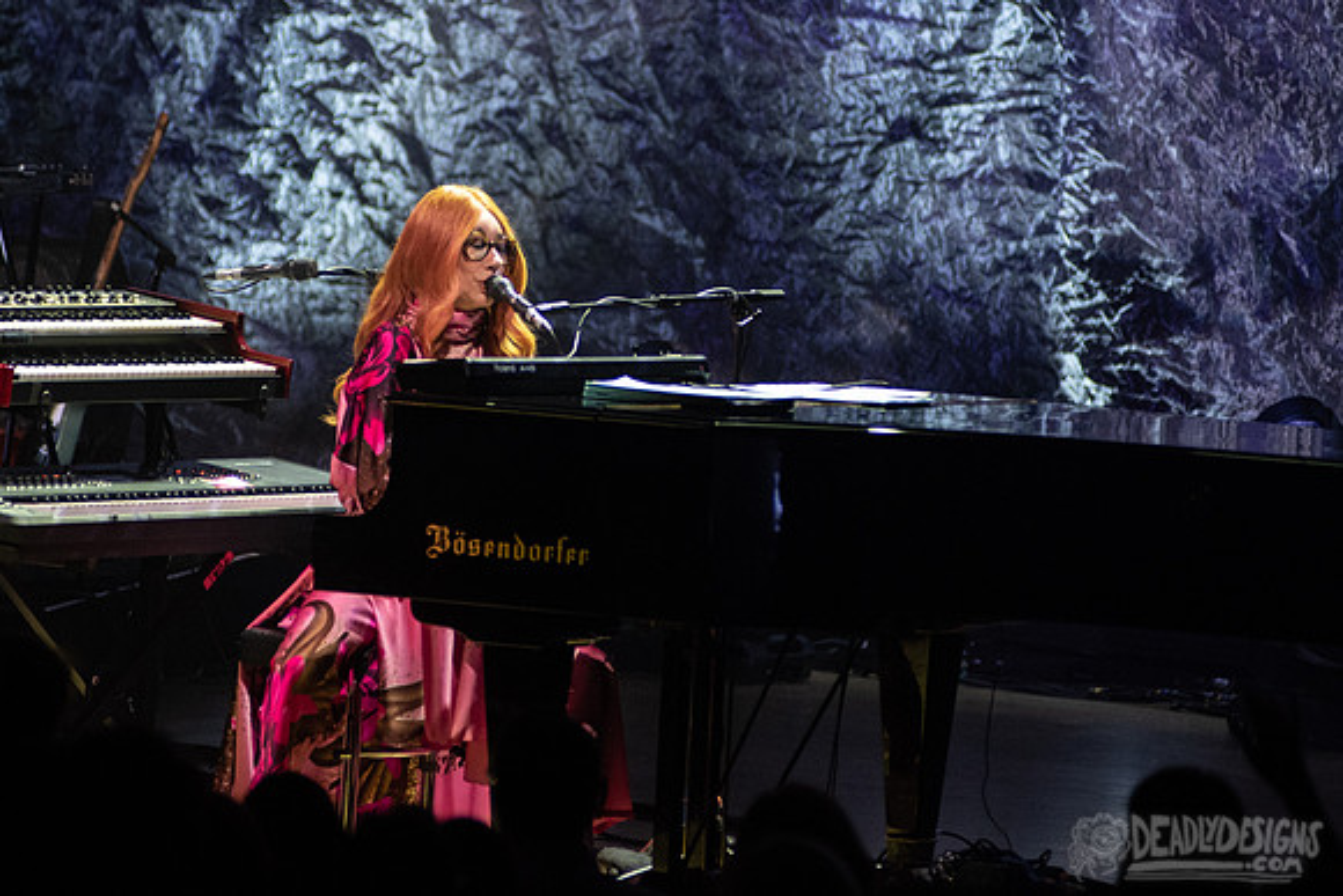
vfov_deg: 4.0
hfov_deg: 6.1
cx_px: 608
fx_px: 12690
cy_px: 230
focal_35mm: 340
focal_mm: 200
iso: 2000
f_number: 3.2
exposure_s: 1/320
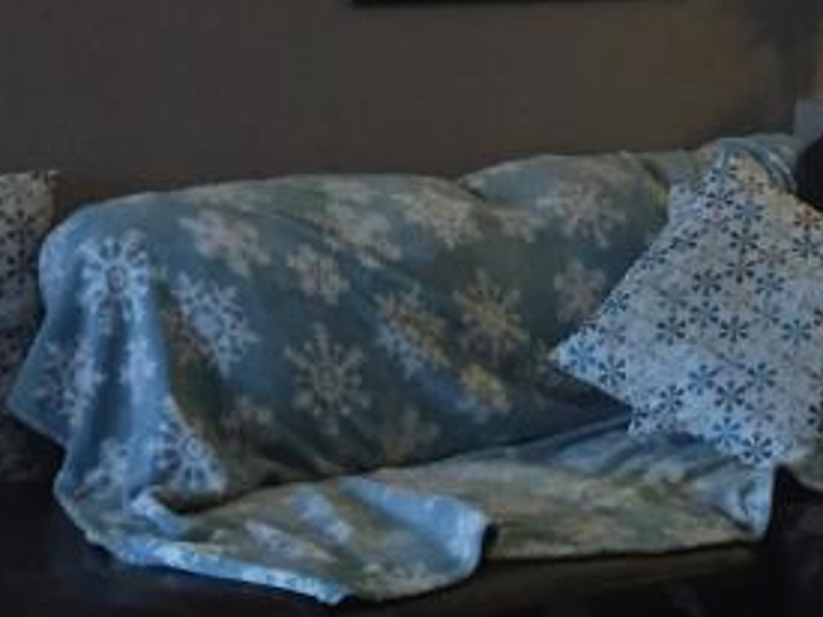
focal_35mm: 108
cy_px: 123
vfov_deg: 13.6
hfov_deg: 17.3
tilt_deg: -8.3
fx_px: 2567
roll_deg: -3.3
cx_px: 1009
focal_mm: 4.15
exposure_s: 1/30
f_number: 2.2
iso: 250
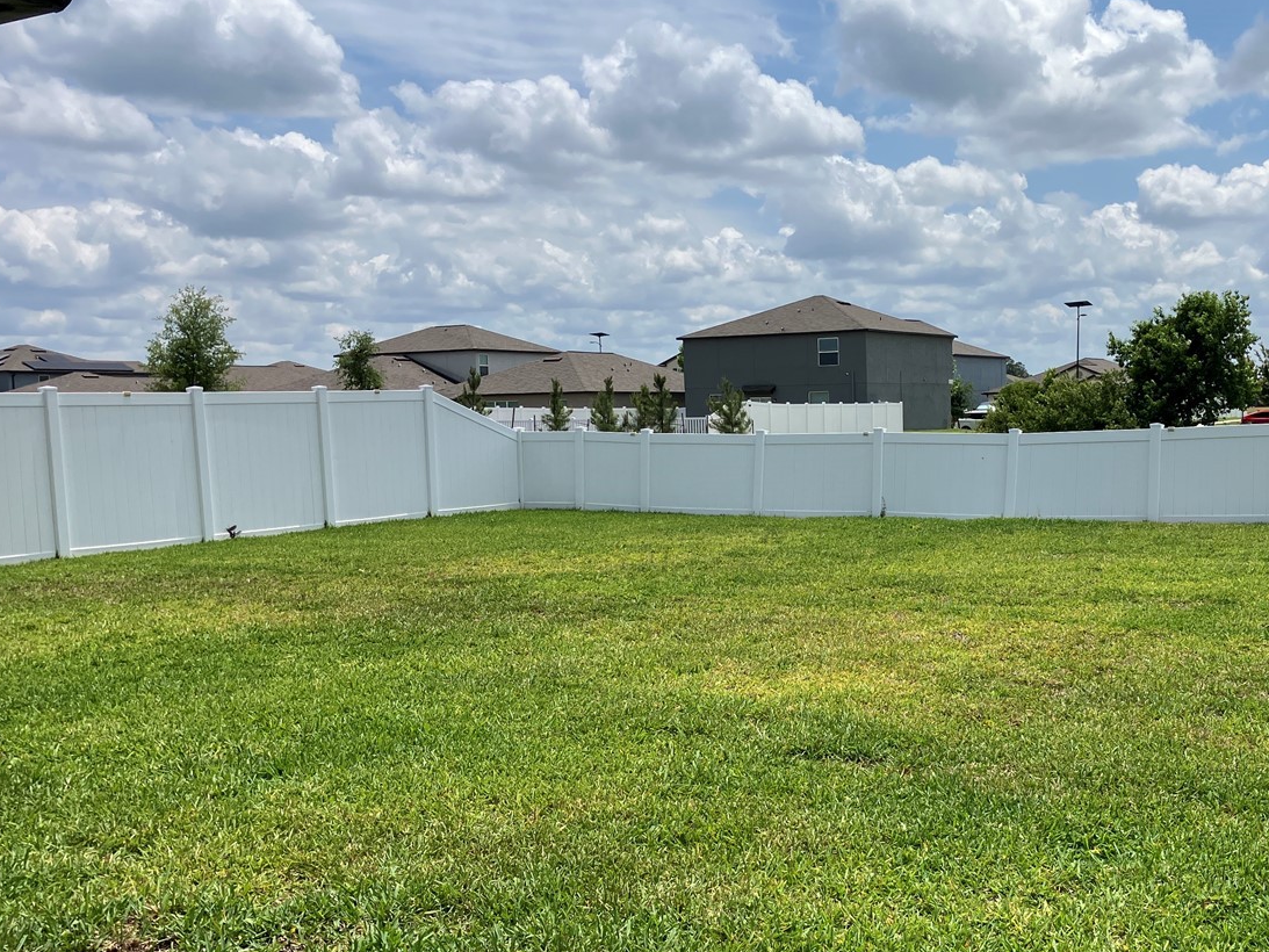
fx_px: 1503
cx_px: 860
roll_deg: +1.4
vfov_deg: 35.1
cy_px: 526
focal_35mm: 41
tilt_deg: -4.9
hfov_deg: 45.0
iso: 32
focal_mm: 3.99
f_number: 1.8
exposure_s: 1/3745
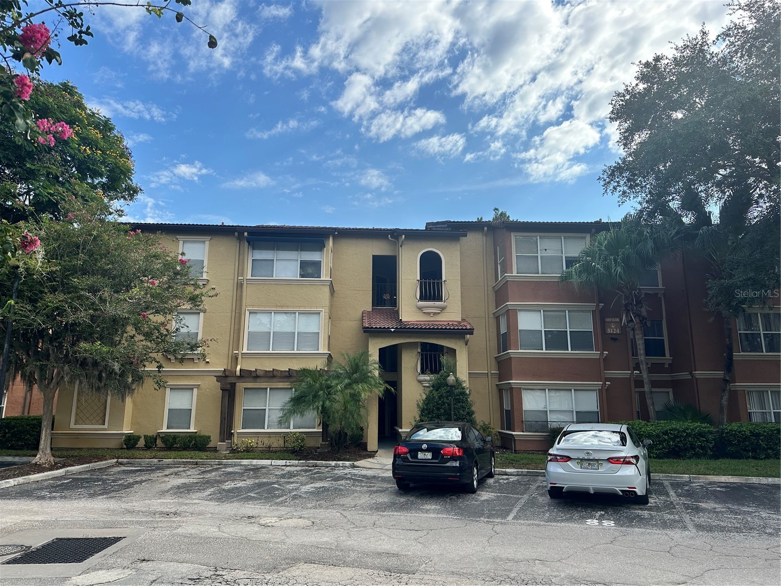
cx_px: 390
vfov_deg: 56.8
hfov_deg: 71.6
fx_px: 541
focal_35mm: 24
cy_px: 293
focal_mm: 6.86
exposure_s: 1/4348
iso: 80
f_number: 1.78
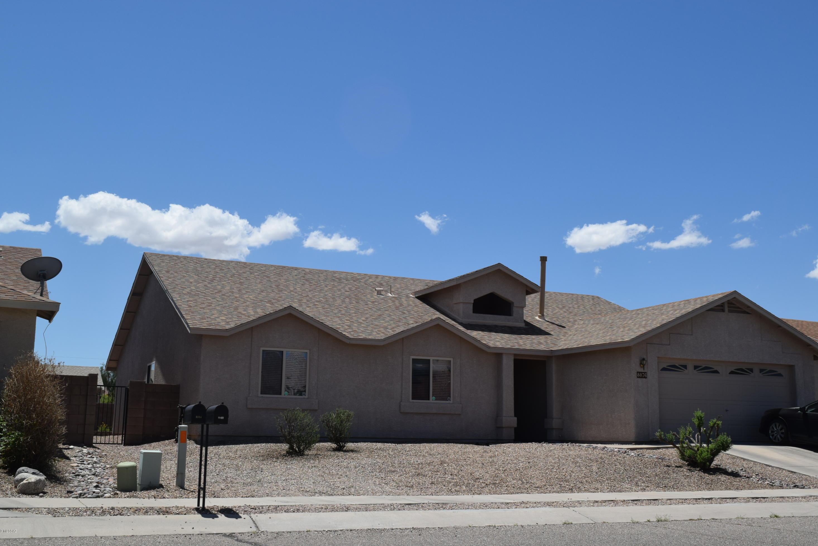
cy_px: 269
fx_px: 909
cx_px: 410
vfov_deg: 33.4
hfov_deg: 48.5
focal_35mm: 40
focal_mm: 26
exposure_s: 1/500
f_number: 11
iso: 200
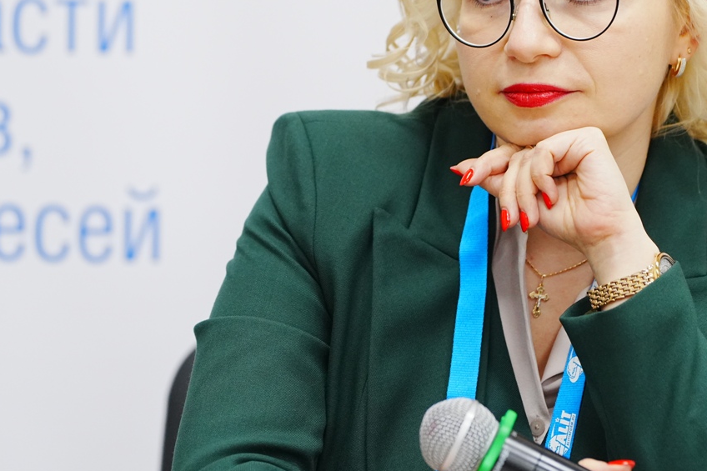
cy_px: 182
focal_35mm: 298
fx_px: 5851
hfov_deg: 6.9
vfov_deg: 4.6
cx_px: 392
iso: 1600
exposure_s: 1/160
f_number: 2.8
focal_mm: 135
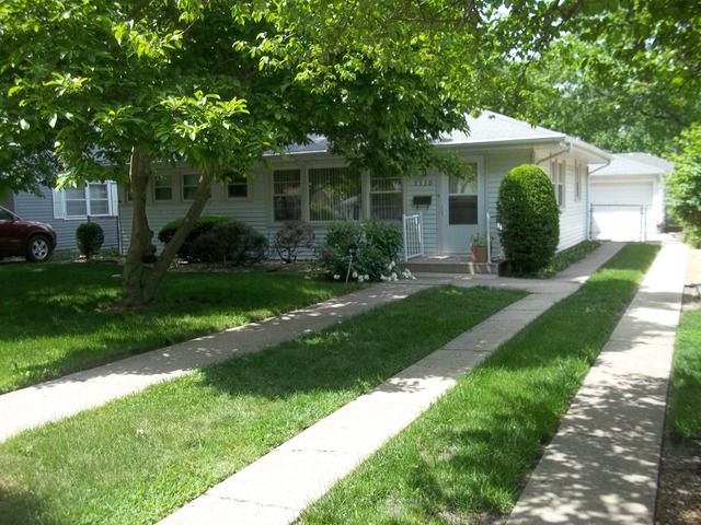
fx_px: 648
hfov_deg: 56.8
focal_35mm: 32
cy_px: 262
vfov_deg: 44.2
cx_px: 350
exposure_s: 1/320
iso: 80
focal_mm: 5.7
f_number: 2.9
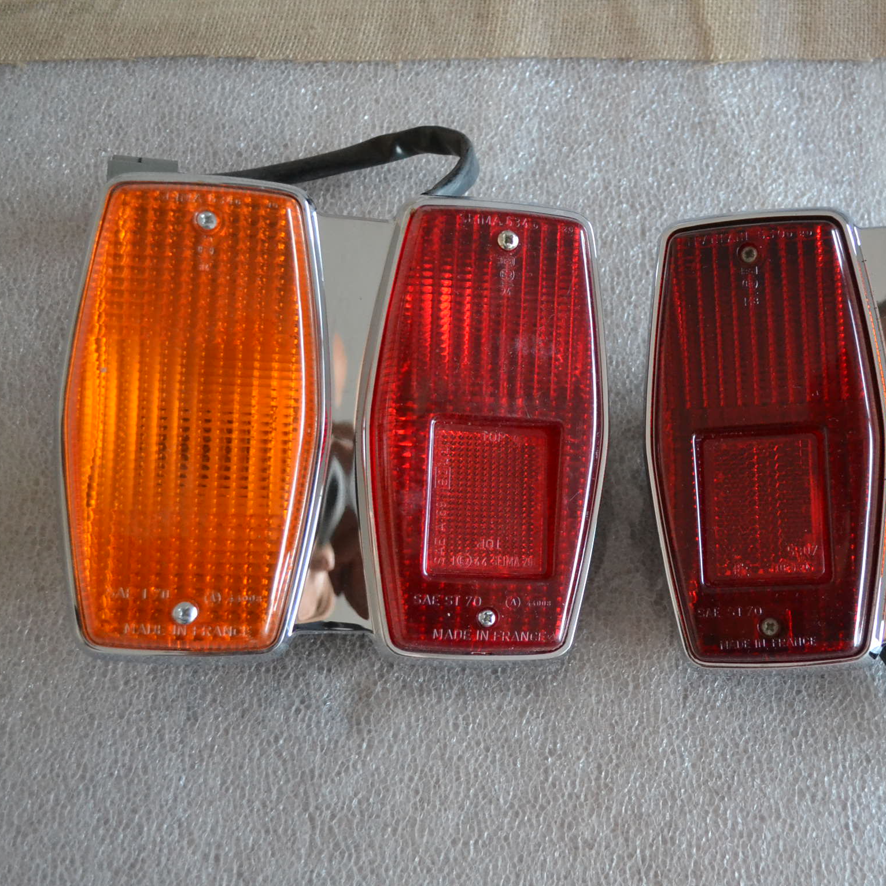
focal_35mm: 46
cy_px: 444
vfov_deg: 36.8
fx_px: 1332
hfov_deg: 36.1
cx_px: 649
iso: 2800
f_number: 4
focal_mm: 24
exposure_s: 1/60
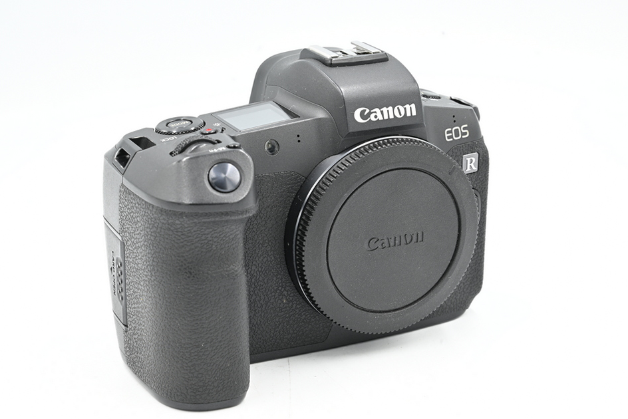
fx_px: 1326
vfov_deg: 18.0
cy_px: 205
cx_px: 321
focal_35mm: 76
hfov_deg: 26.6
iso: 100
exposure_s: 1/6
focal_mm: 74
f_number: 14
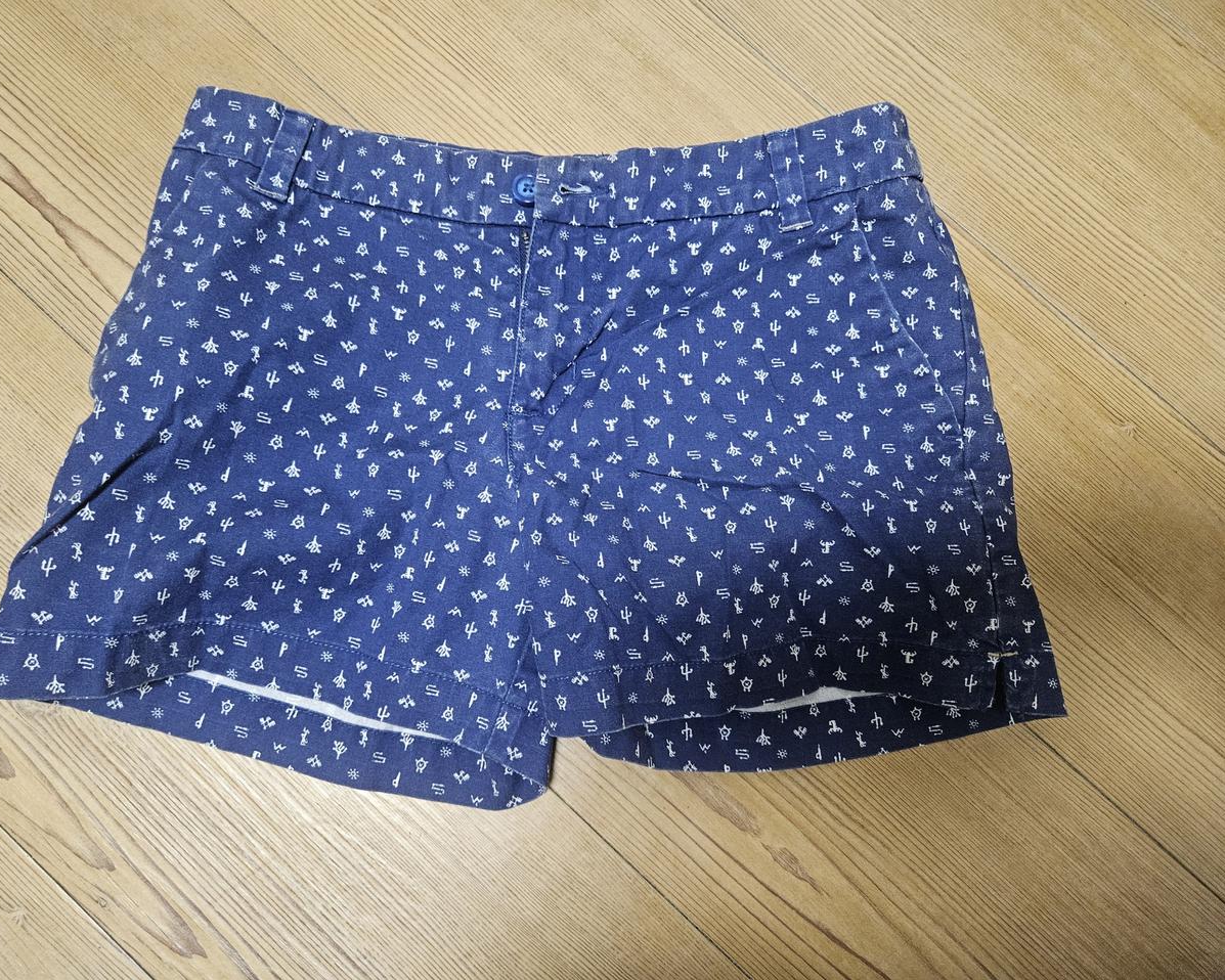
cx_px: 573
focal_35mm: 24
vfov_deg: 58.8
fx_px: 870
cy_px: 490
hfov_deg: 70.2
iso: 800
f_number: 1.8
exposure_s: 1/120
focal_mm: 5.4
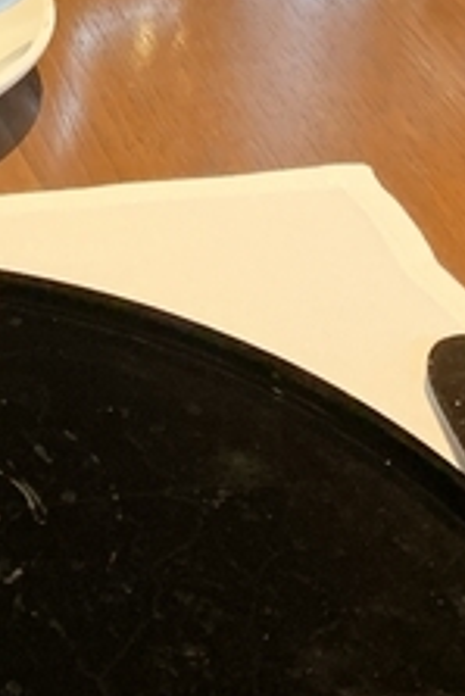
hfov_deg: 11.1
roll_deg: -2.1
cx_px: 137
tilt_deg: -16.0
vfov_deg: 15.3
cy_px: -325
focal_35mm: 124
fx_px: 2399
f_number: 1.8
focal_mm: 4.25
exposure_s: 1/50
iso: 250
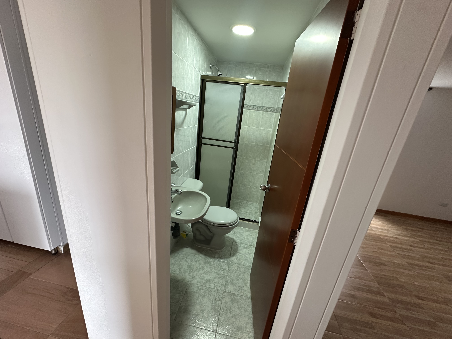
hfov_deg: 102.1
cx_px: 226
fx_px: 183
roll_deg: -6.3
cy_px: 170
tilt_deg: -18.3
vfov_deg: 85.7
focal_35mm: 14
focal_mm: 2.22
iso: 250
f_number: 2.2
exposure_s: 1/99
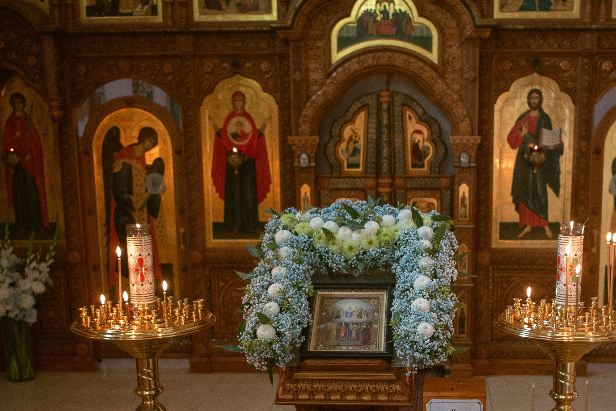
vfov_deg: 24.5
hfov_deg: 36.6
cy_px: 360
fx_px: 924
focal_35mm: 54
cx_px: 391
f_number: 1.8
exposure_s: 1/80
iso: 800
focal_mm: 28
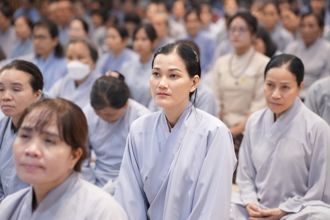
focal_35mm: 87
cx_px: 165
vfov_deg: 15.7
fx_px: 797
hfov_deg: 23.4
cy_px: 110
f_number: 2.8
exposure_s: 1/250
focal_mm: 87
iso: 3200
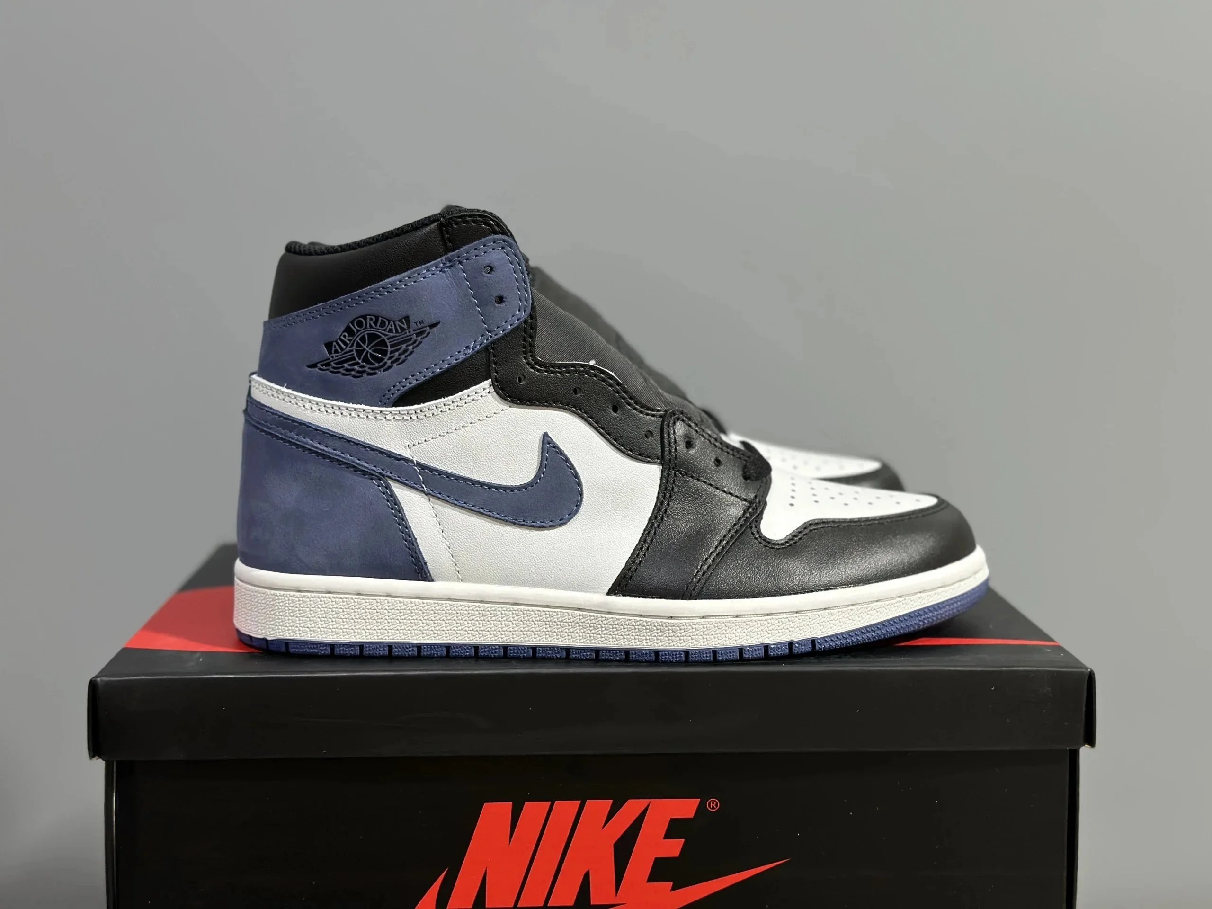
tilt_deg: -8.9
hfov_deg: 39.7
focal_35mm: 48
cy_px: 454
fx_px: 1681
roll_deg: +0.0
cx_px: 606
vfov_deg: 30.3
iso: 200
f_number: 1.78
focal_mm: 6.86
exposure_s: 1/50
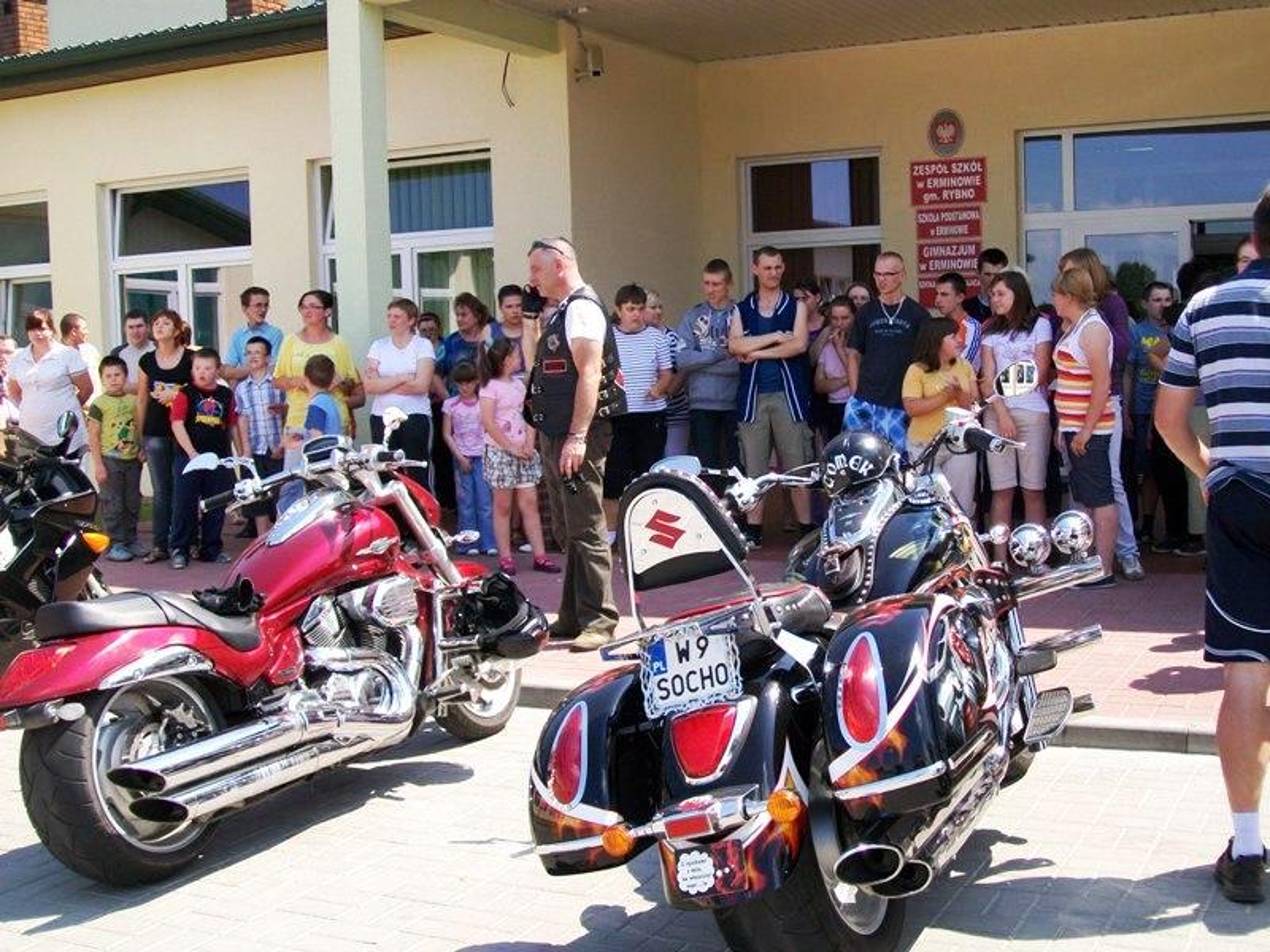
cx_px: 635
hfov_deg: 44.8
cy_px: 476
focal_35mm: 42
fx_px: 1541
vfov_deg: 34.3
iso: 64
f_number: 3.1
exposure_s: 1/400
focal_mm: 7.6
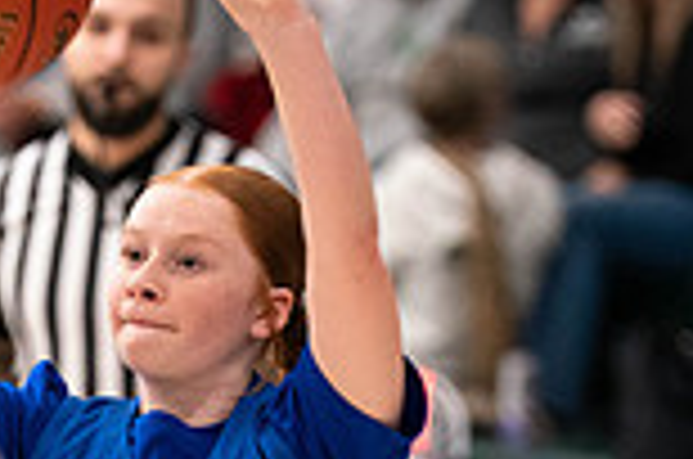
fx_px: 12122
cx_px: 180
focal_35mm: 631
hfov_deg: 3.3
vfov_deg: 2.2
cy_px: 686
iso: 5000
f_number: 2.8
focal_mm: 167
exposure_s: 1/1000
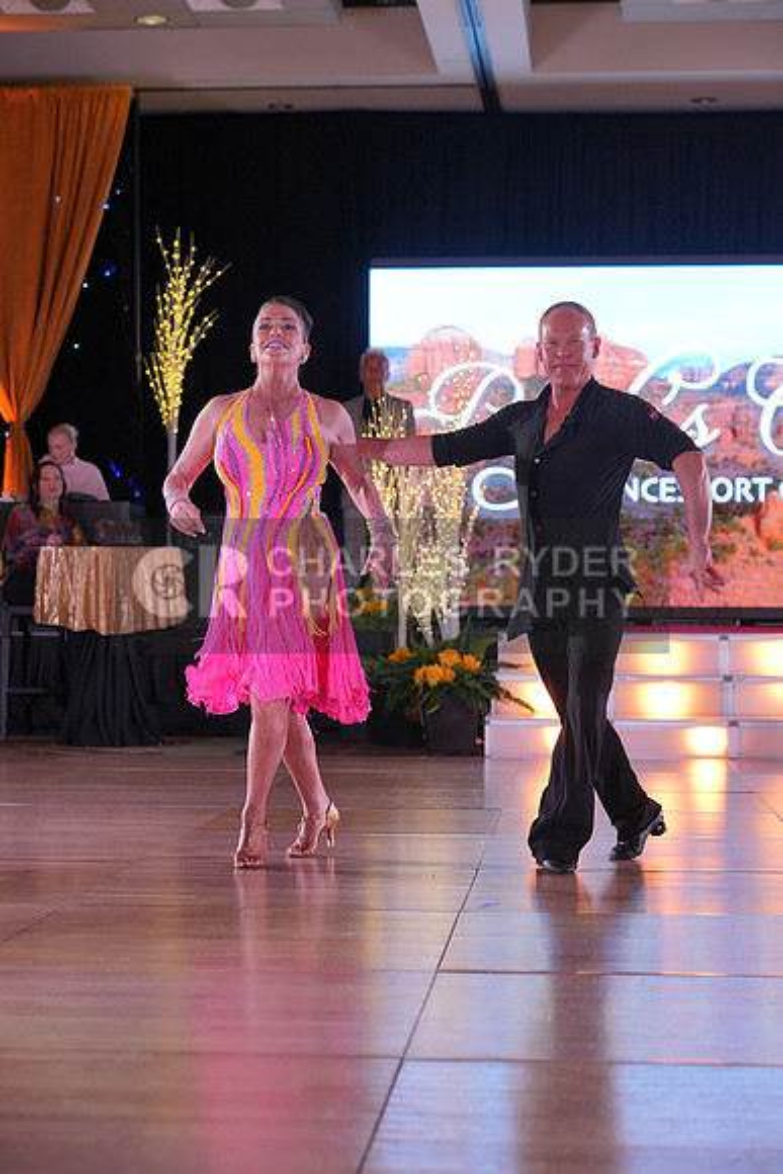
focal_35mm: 73
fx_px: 2380
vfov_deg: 27.7
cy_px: 587
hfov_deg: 18.7
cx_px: 392
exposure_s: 1/400
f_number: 4
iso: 2000
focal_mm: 73
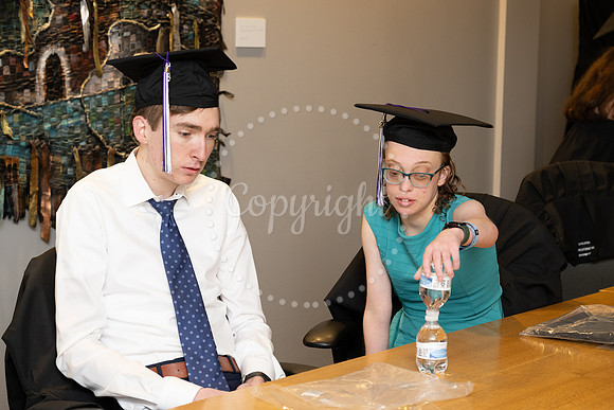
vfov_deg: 18.7
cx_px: 307
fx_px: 1245
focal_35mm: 73
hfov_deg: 27.7
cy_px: 205
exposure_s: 1/80
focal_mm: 73
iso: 640
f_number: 5.6
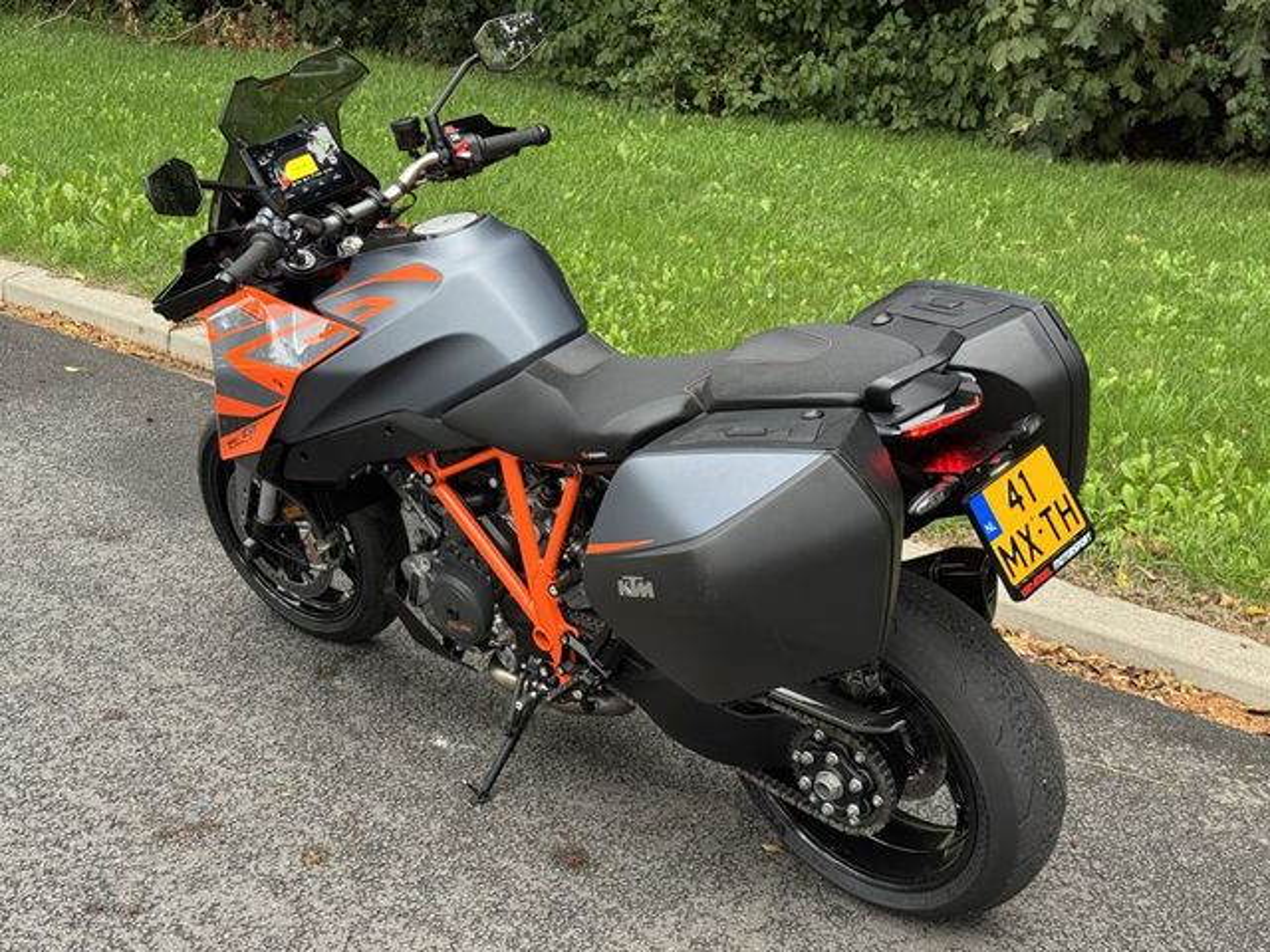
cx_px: 635
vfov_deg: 30.3
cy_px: 476
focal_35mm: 48
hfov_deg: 39.7
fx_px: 1761
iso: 80
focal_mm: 6.76
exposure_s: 1/127
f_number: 1.78
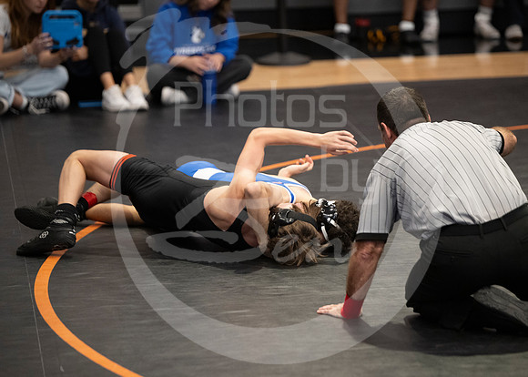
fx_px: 2982
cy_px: 217
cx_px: 276
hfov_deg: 10.1
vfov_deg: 7.2
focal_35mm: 199
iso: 3200
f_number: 2.8
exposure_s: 1/1000
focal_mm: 165
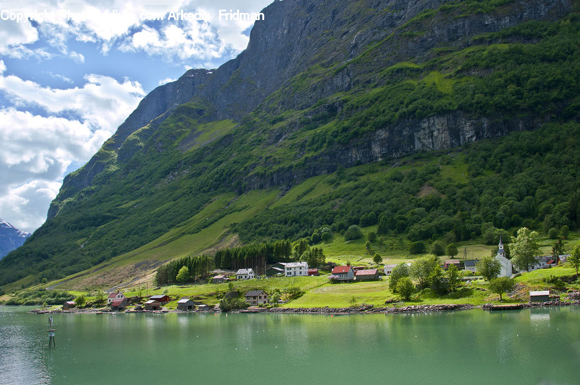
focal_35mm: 27
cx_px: 290
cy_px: 192
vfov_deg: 47.8
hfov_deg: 67.5
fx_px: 434
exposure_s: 1/640
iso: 200
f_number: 7.1
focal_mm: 18
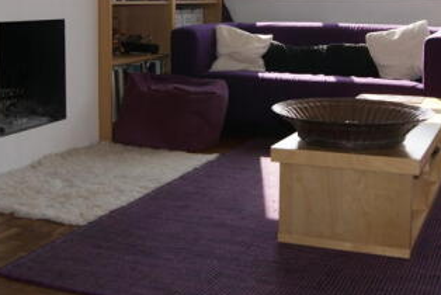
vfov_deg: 16.7
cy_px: 44
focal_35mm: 81
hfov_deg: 25.0
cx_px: 239
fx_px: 993
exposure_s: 1/160
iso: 100
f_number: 5.6
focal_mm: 26
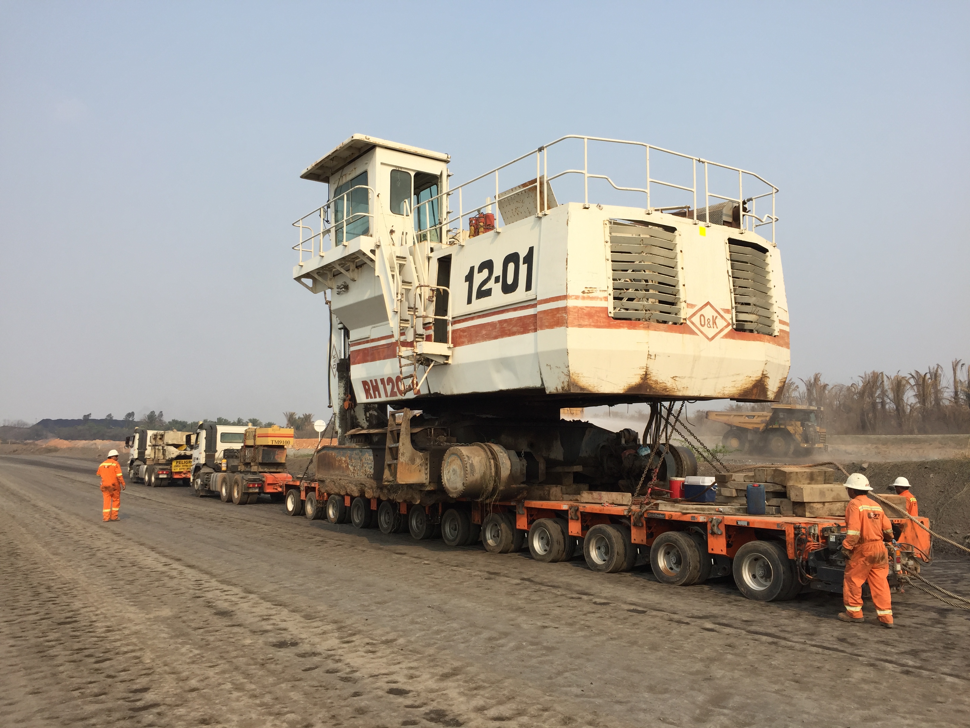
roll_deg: +1.4
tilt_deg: +4.8
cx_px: 485
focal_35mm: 29
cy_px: 364
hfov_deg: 61.7
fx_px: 813
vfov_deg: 48.2
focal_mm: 4.15
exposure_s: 1/1647
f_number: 2.2
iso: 32
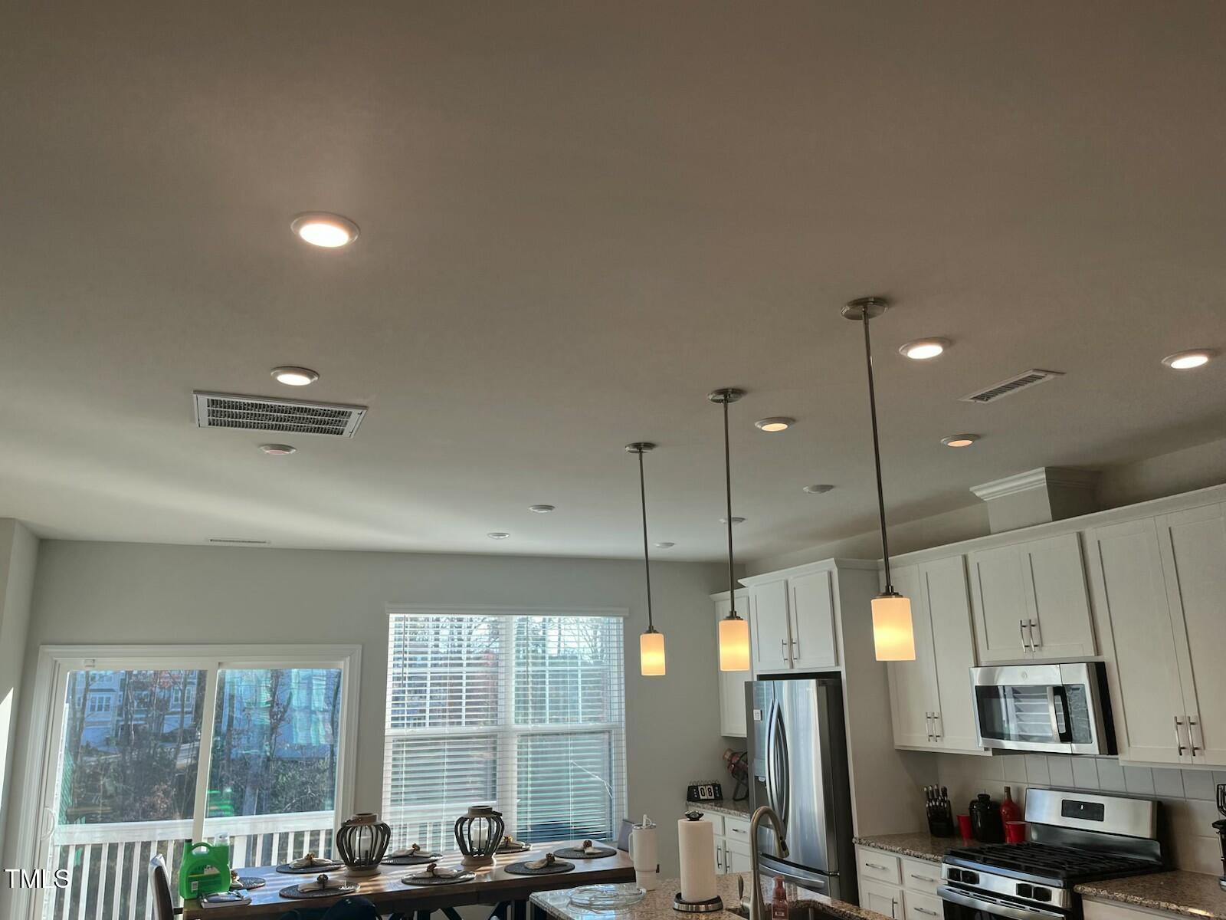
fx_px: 921
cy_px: 460
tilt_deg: +14.3
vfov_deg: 53.1
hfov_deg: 67.3
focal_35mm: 26
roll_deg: +1.5
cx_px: 613
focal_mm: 5.1
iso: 40
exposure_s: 1/231
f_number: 1.6
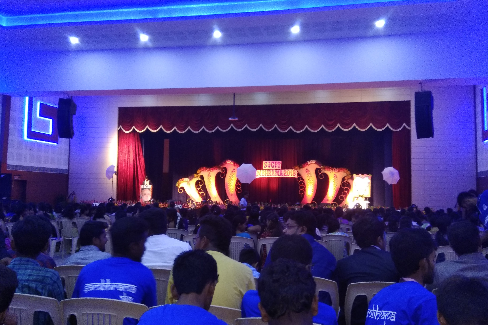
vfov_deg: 57.2
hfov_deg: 78.6
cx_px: 243
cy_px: 164
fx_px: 298
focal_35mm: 22
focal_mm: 3.57
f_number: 2
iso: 500
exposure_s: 1/17
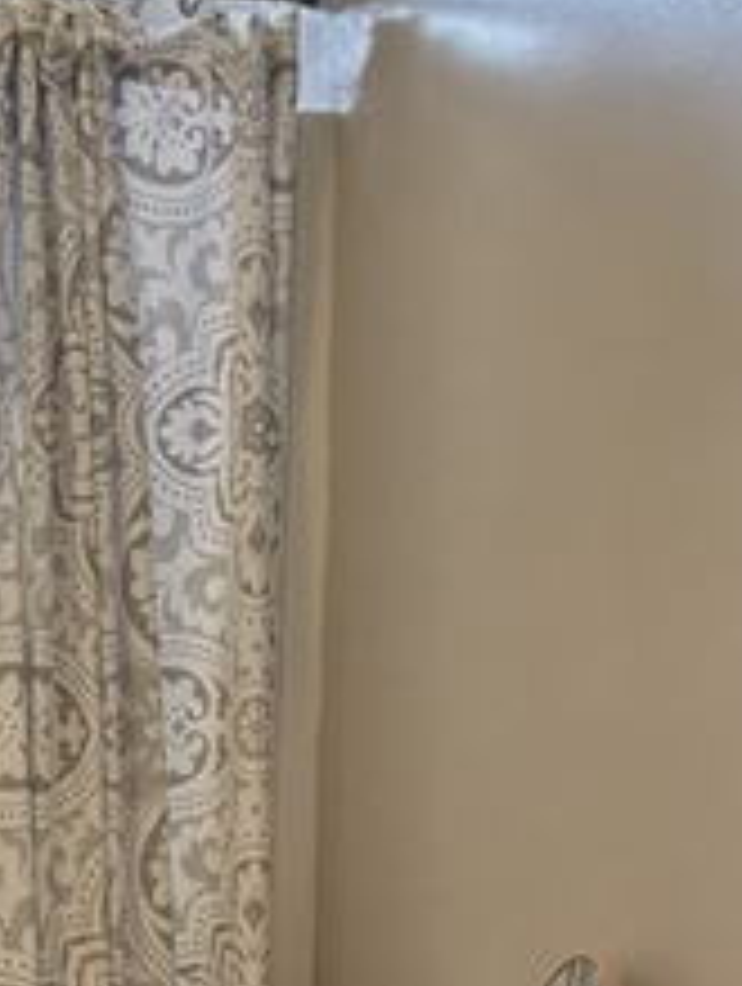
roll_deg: -0.9
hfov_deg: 16.1
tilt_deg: -11.2
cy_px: 1058
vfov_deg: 20.6
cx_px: 94
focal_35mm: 91
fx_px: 2593
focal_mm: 5.96
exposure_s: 1/60
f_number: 1.6
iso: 100
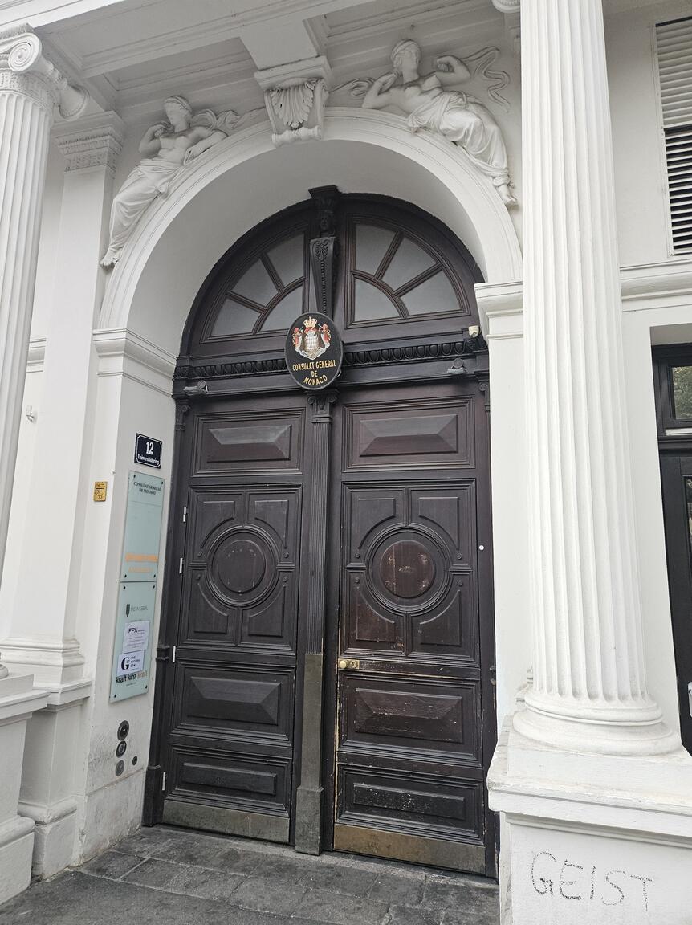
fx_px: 614
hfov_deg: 58.8
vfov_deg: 74.0
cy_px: 462
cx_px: 346
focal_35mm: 23
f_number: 1.8
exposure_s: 1/359
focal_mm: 5.4
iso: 250
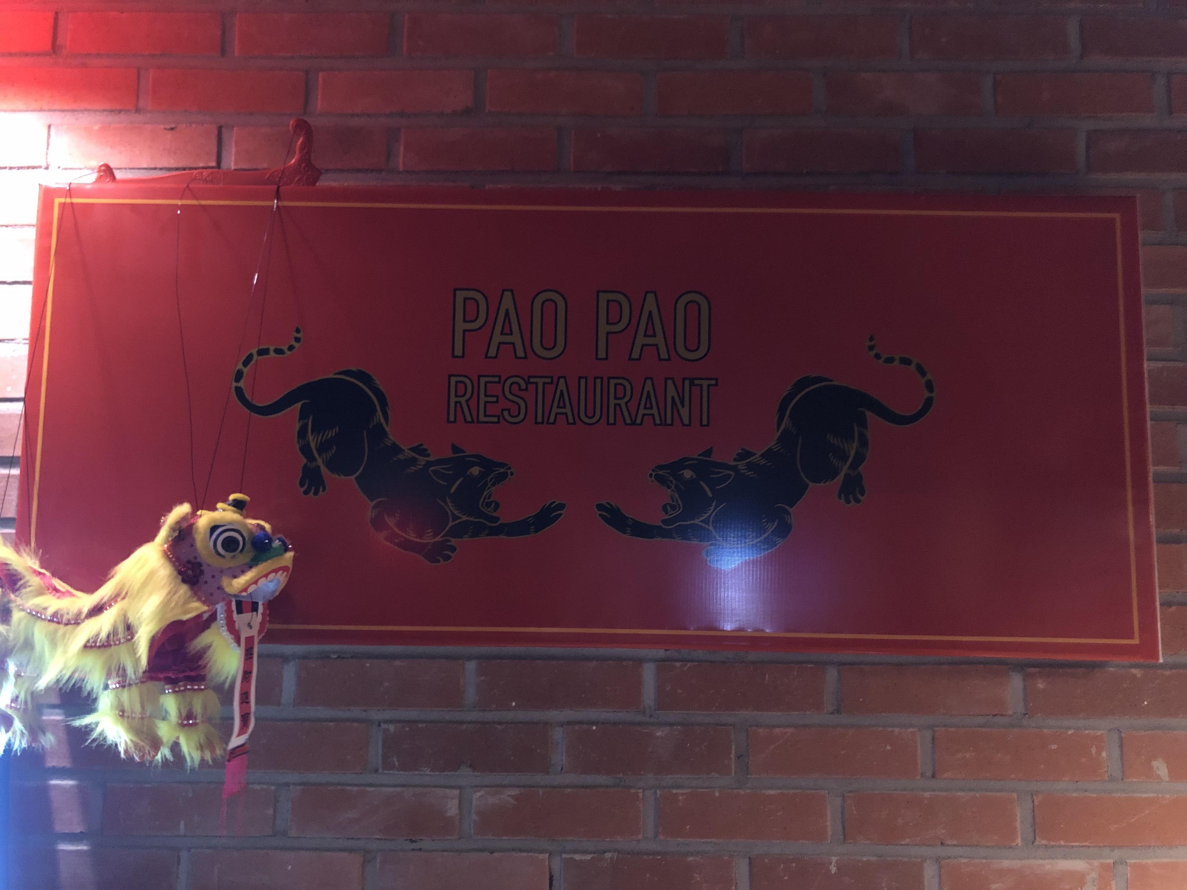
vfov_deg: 49.7
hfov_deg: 63.4
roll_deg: -0.4
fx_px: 960
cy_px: 445
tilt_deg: +7.6
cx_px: 594
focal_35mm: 28
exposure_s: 1/4
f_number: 1.8
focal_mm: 3.99
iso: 160
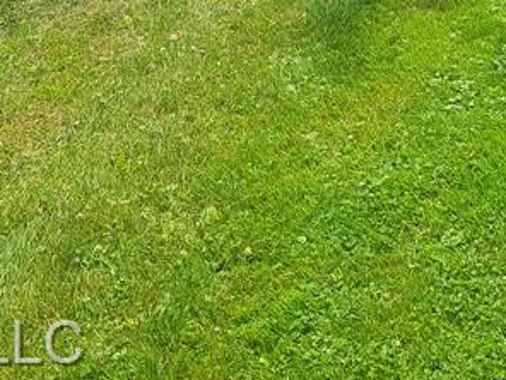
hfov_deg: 22.4
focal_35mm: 83
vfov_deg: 15.6
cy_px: -274
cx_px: 540
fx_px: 1213
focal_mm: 5.23
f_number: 1.8
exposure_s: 1/892
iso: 50
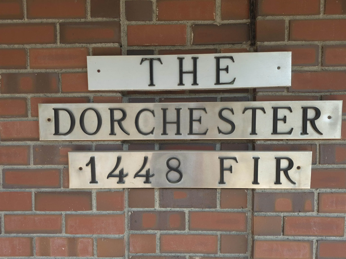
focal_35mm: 23
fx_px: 230
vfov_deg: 58.9
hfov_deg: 73.9
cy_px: 130
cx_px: 173
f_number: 1.8
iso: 50
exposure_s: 1/509
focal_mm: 5.4
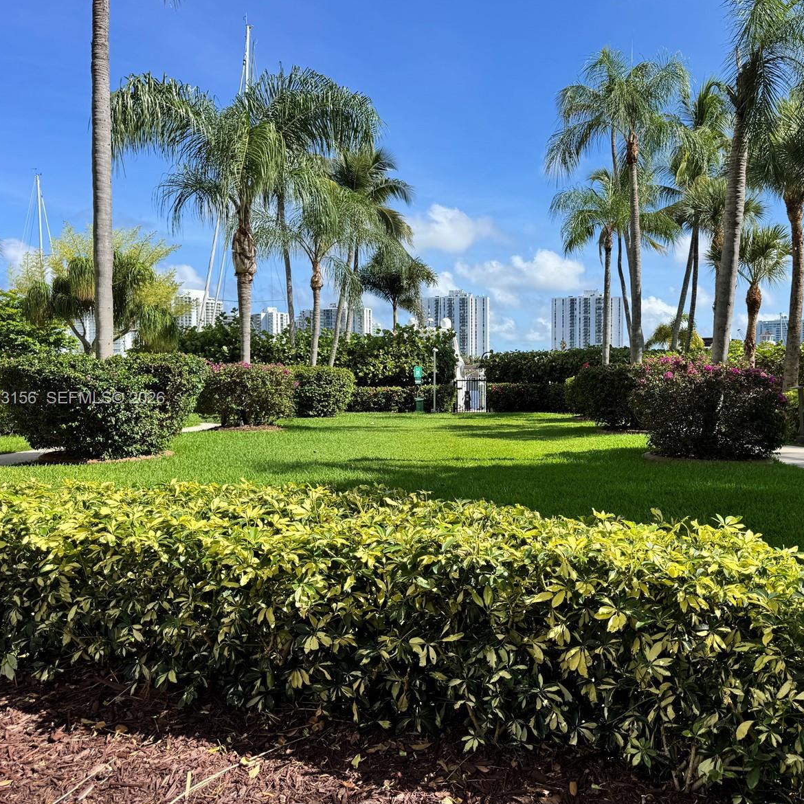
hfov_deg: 55.0
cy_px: 399
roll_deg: +0.3
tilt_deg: -1.0
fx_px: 762
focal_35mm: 29
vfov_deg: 55.6
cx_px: 501
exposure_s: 1/3247
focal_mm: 6.76
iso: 80
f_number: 1.78
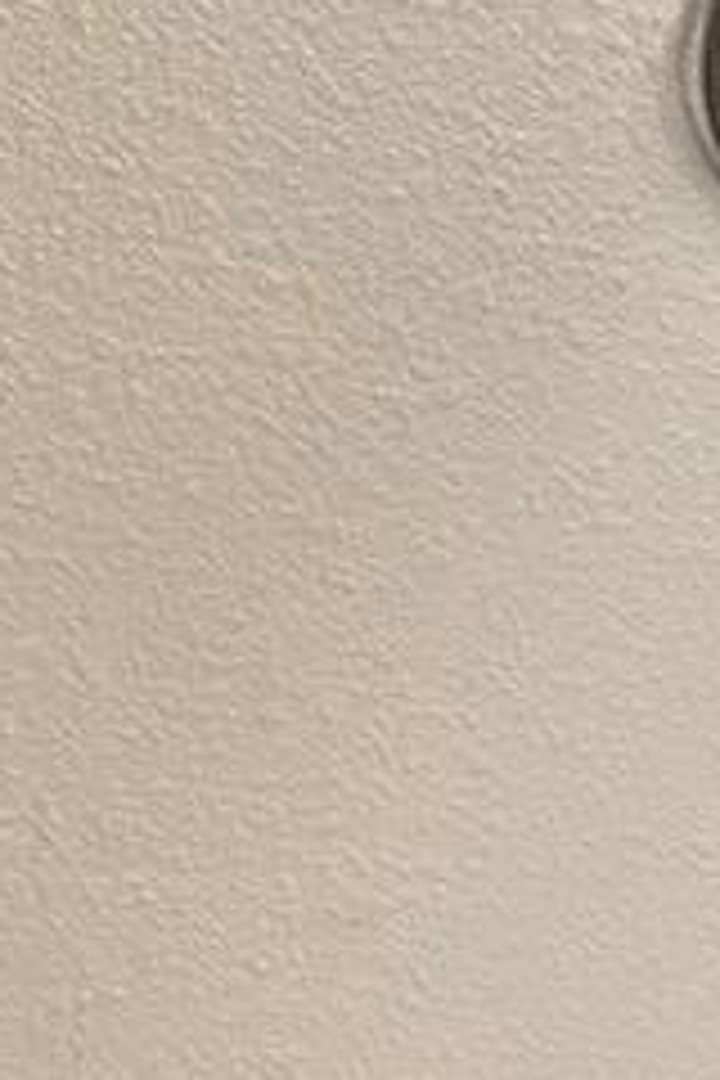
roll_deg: -5.9
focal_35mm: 125
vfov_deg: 14.9
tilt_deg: -18.4
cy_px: 1742
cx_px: 1102
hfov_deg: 10.6
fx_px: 3750
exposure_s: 1/132
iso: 64
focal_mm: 6.86
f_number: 1.78
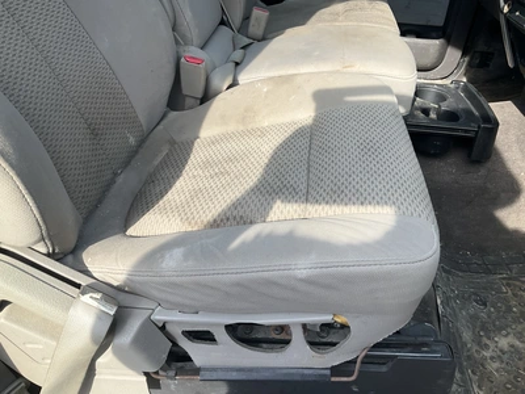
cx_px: 262
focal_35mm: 29
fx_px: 440
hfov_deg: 61.7
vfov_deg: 48.2
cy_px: 197
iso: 25
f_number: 1.8
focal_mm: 3
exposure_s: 1/329
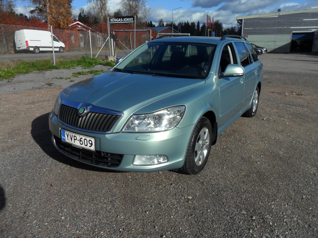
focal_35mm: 27
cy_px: 119
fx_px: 248
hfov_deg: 65.3
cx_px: 159
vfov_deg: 51.4
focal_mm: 4.9
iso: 80
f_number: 8.9
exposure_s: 1/350
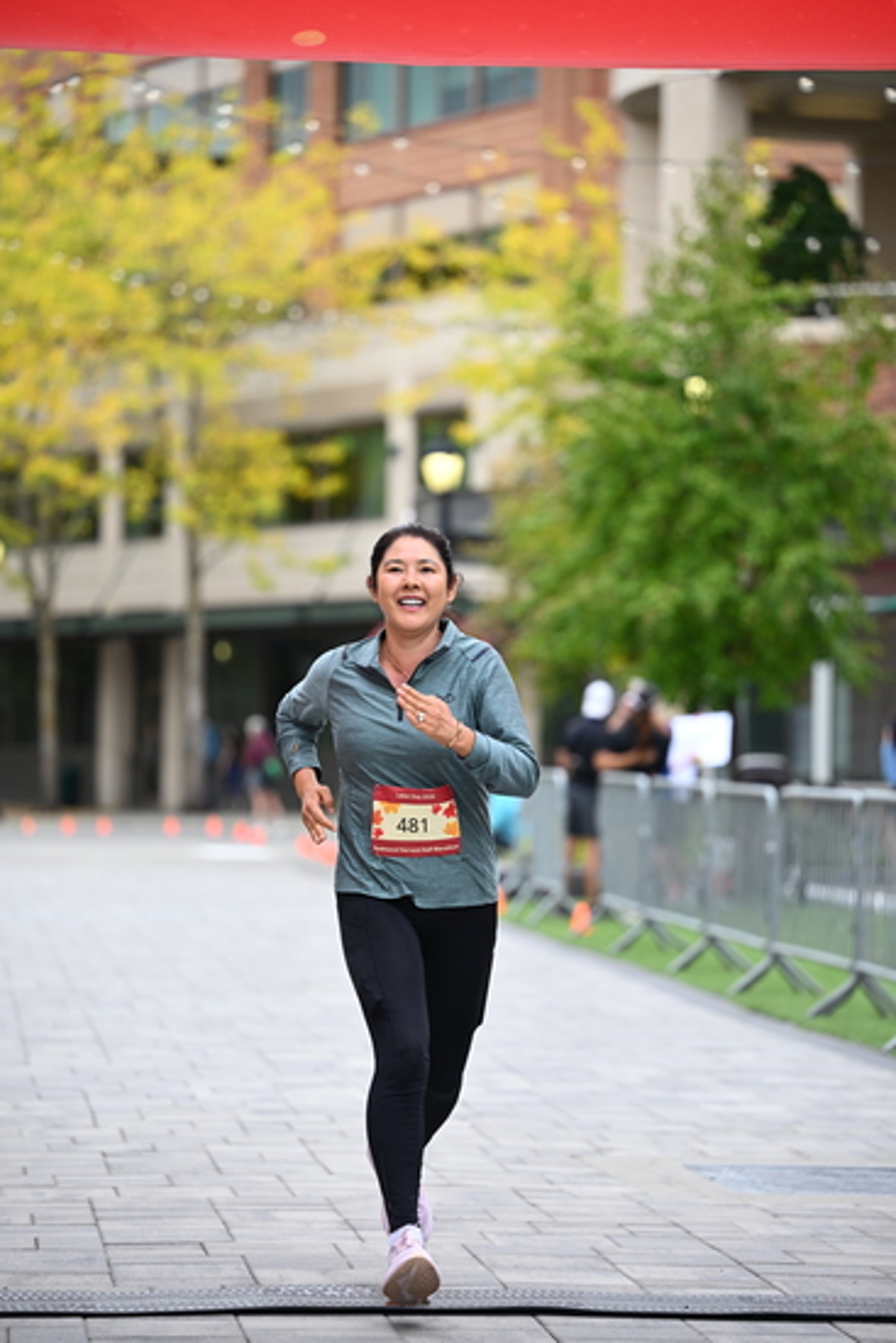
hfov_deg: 11.0
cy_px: 672
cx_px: 448
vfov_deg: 16.4
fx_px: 4663
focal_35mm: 125
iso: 640
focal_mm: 125
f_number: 2.8
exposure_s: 1/2000
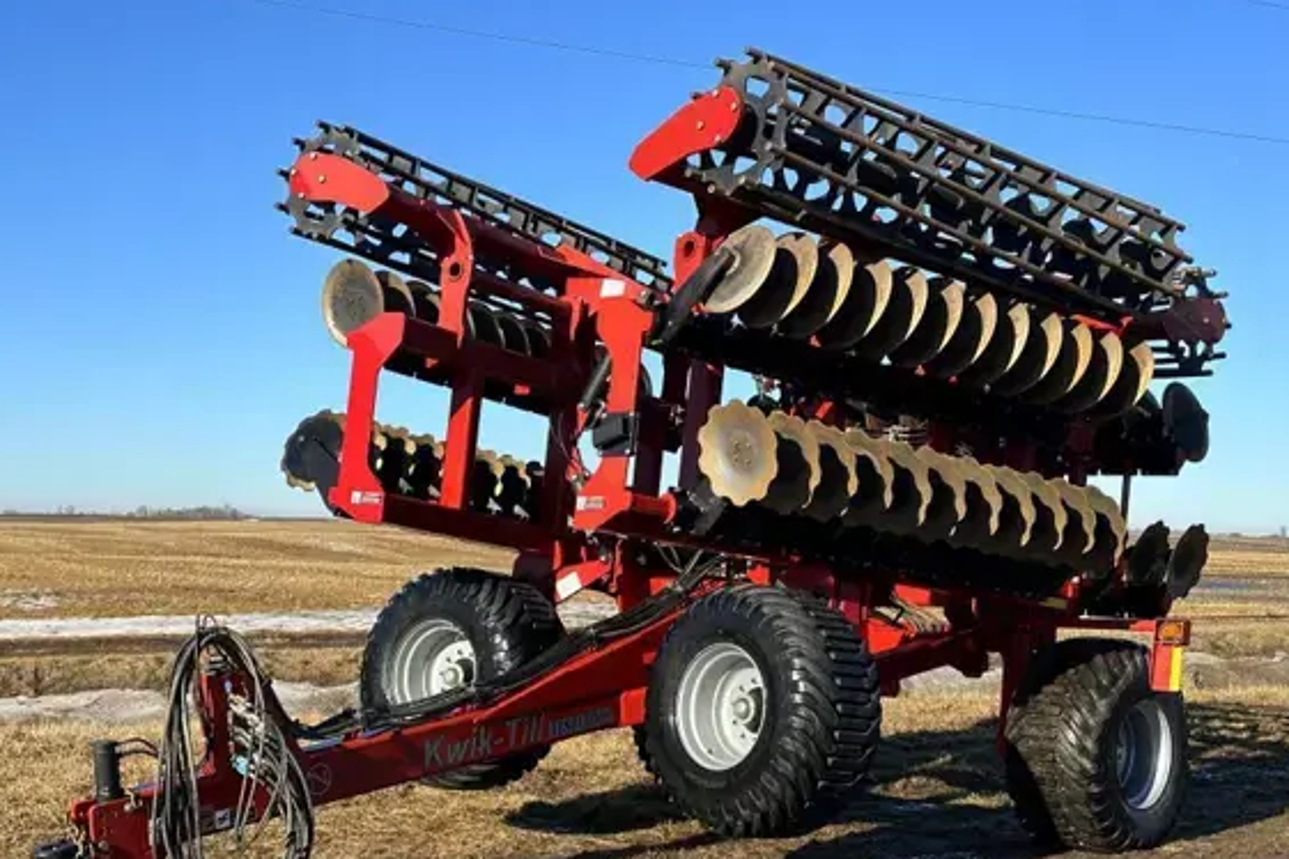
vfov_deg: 23.7
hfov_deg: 35.0
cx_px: 604
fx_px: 2041
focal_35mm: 57
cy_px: 542
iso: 64
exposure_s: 1/2890
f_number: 1.78
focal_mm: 6.86
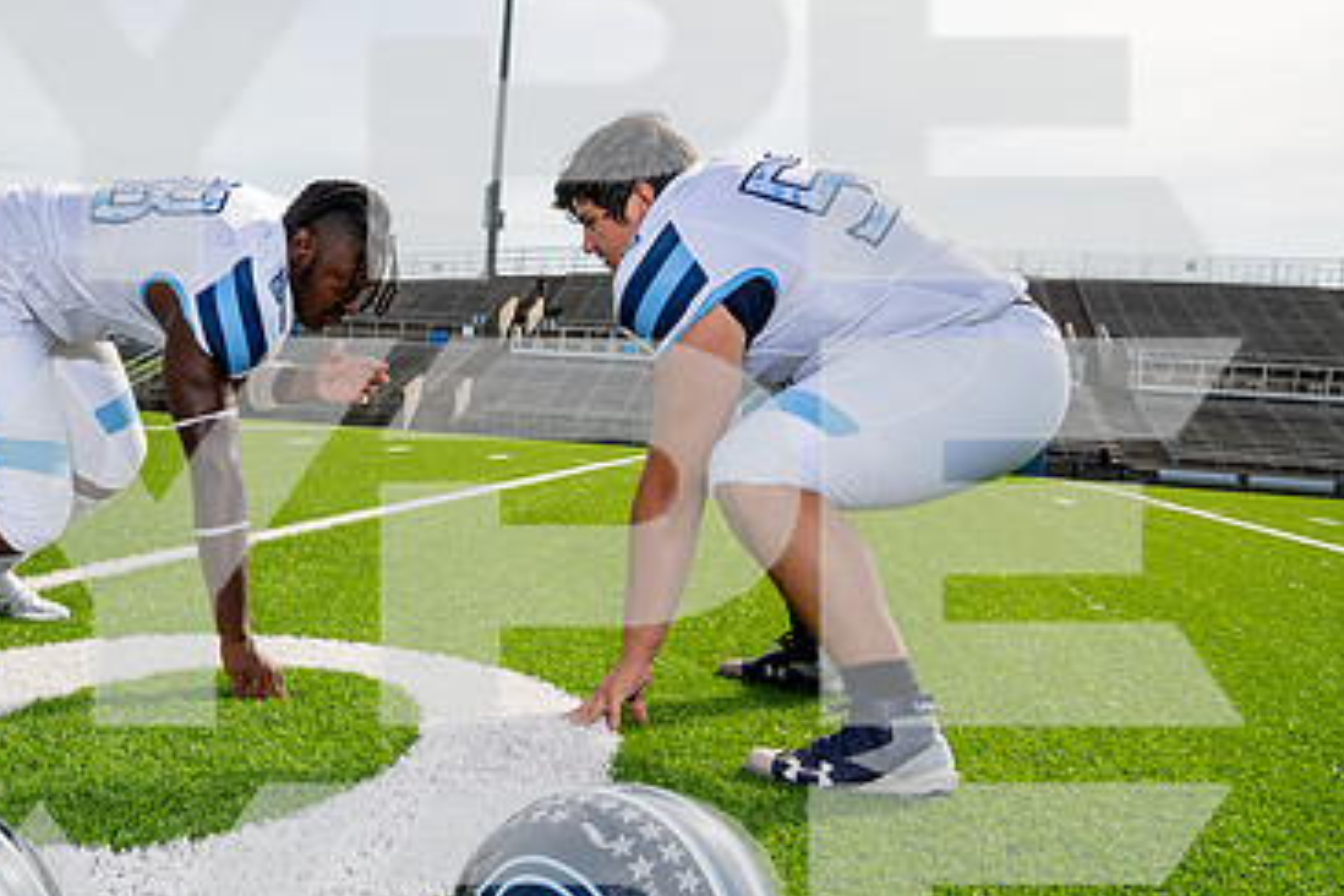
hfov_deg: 48.4
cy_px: 534
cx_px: 308
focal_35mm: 38
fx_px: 1419
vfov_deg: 34.9
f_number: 8
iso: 100
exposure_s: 1/250
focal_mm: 24
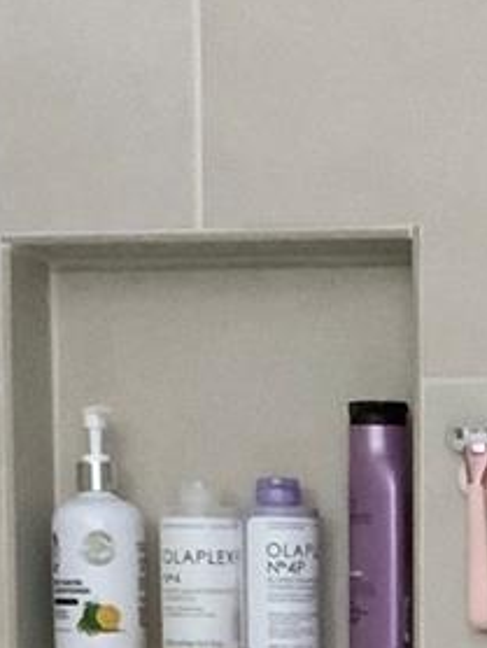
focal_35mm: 160
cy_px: 1030
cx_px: 648
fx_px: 2997
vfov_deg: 11.7
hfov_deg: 9.1
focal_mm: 3
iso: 320
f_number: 1.8
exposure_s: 1/40
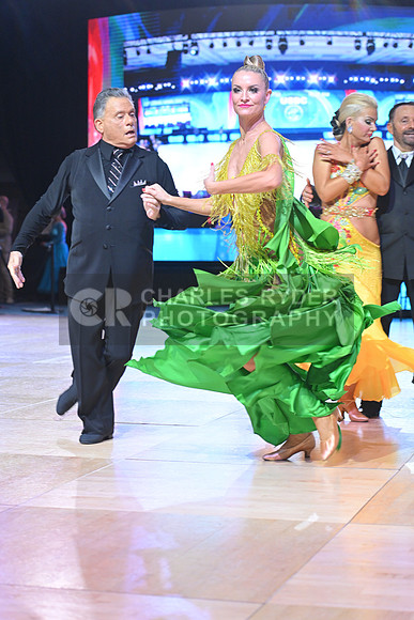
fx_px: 1465
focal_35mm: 85
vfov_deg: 23.9
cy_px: 310
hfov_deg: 16.1
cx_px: 207
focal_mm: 85
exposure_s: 1/250
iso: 2000
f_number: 4
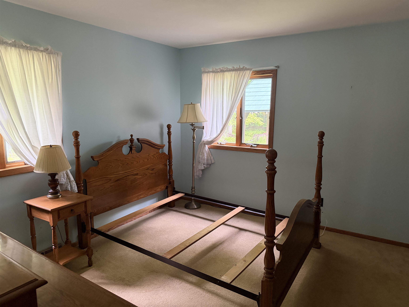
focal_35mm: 24
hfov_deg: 71.6
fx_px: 284
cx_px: 204
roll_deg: +0.1
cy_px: 154
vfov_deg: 56.8
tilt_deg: -8.8
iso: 640
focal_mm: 6.76
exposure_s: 1/40
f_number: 1.78
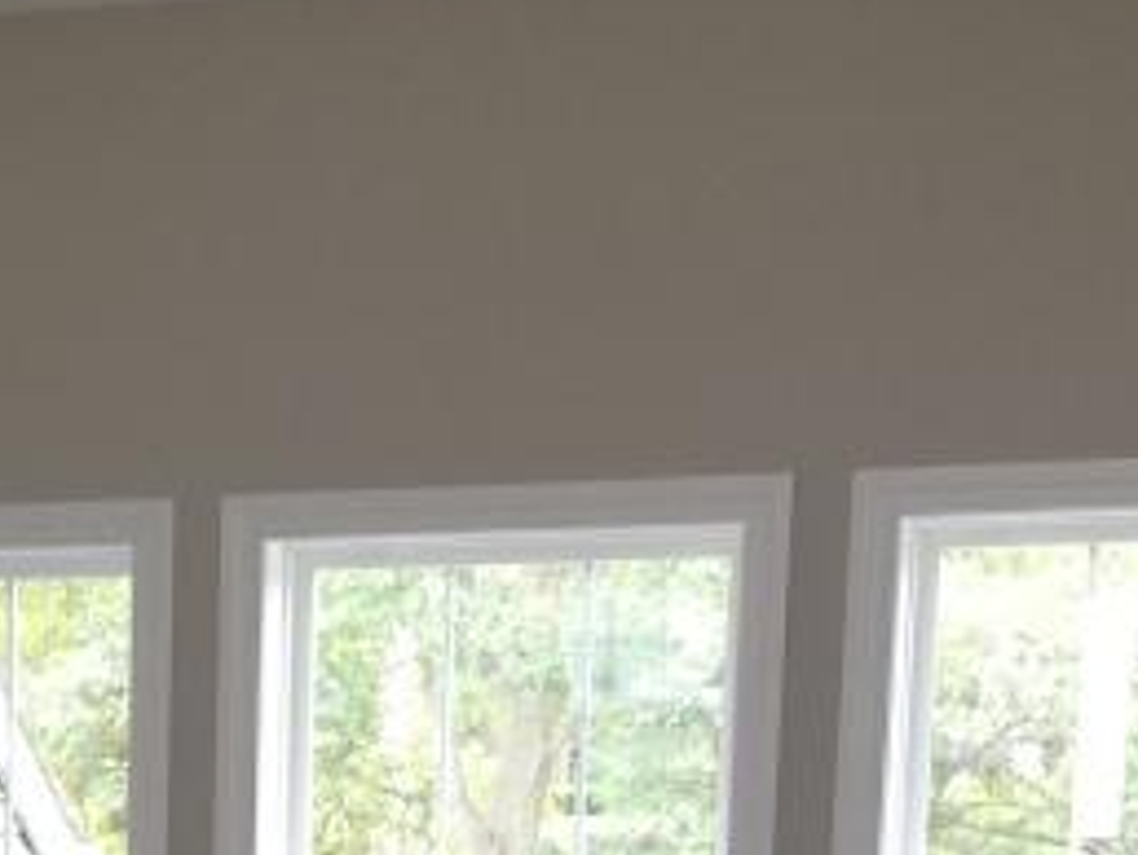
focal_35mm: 115
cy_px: 1573
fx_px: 3784
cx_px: -287
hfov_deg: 16.3
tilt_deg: -11.1
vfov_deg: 11.8
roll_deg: -0.3
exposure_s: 1/40
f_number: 2.2
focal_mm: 4.15
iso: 40
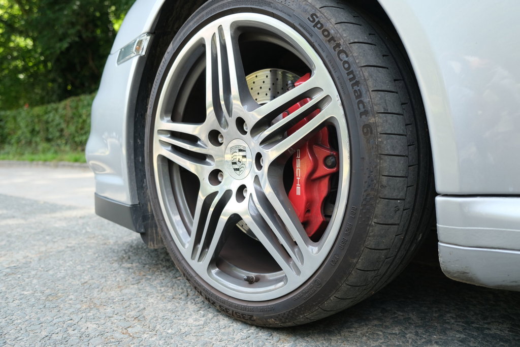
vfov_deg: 41.1
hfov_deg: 58.7
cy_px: 174
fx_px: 462
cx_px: 260
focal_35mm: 32
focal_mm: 21.4
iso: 320
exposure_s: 1/200
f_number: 3.2
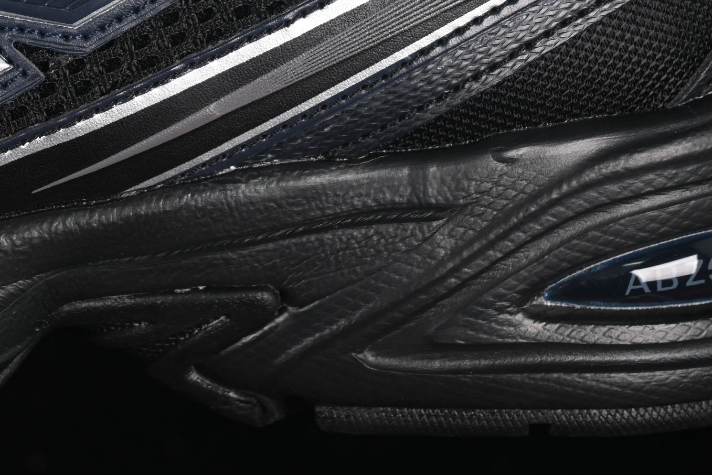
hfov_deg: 14.5
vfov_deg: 9.7
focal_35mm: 140
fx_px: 2769
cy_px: 35
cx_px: 110
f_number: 6.3
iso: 160
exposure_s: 1/60
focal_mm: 50
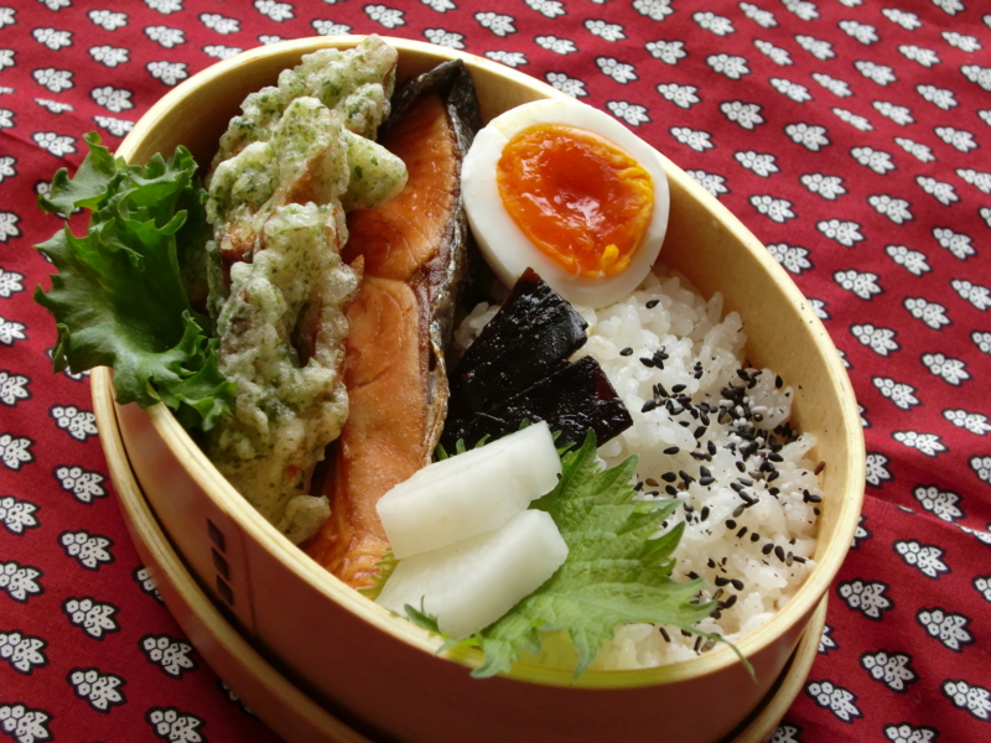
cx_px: 496
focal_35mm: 55
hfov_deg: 34.9
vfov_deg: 26.6
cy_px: 372
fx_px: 1575
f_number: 3.6
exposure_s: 1/60
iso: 200
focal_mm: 9.8
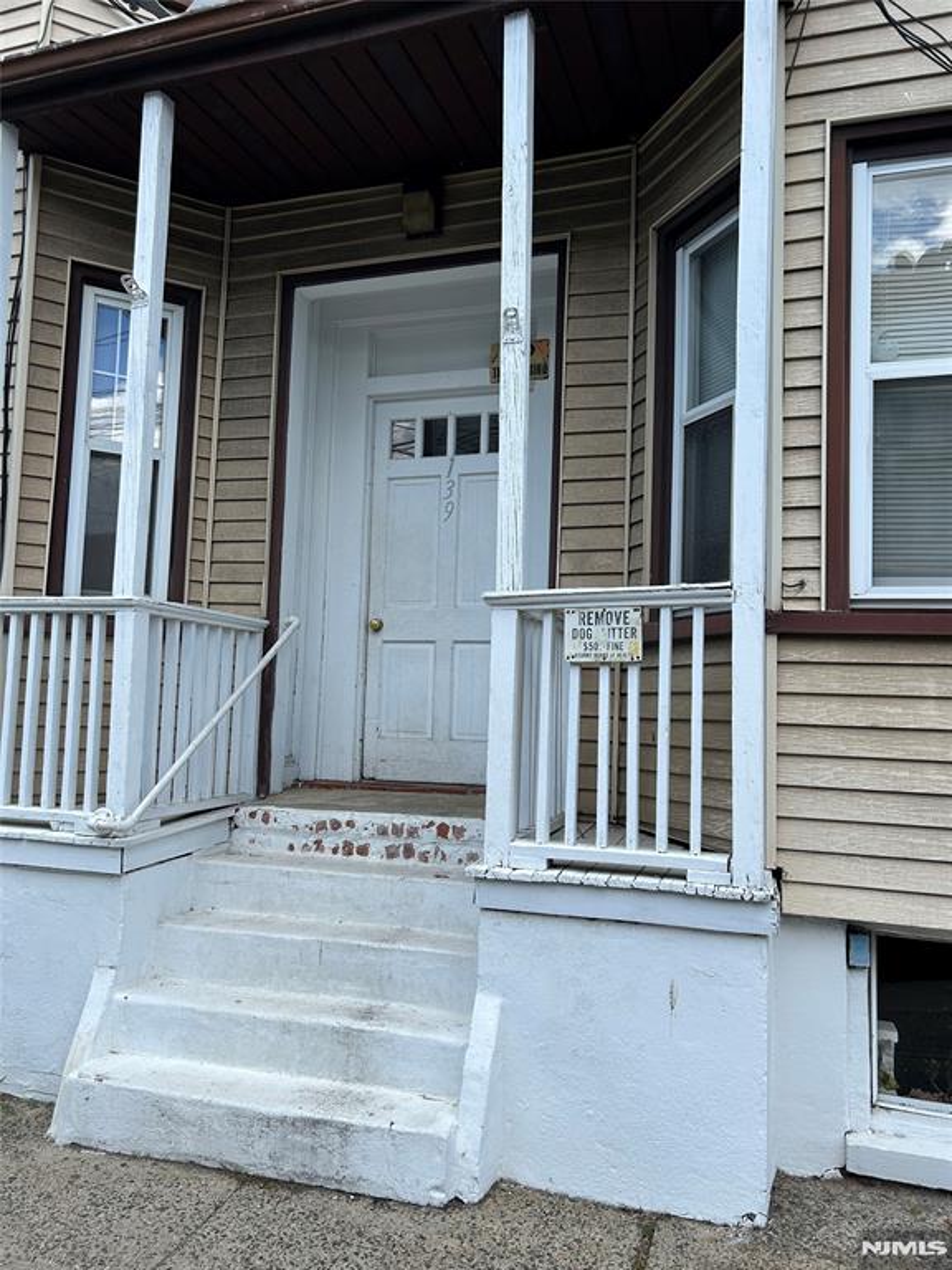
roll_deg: -3.0
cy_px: 635
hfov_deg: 53.1
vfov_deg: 67.3
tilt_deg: +3.3
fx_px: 953
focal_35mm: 26
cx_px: 476
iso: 50
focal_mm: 5.7
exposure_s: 1/1838
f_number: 1.5
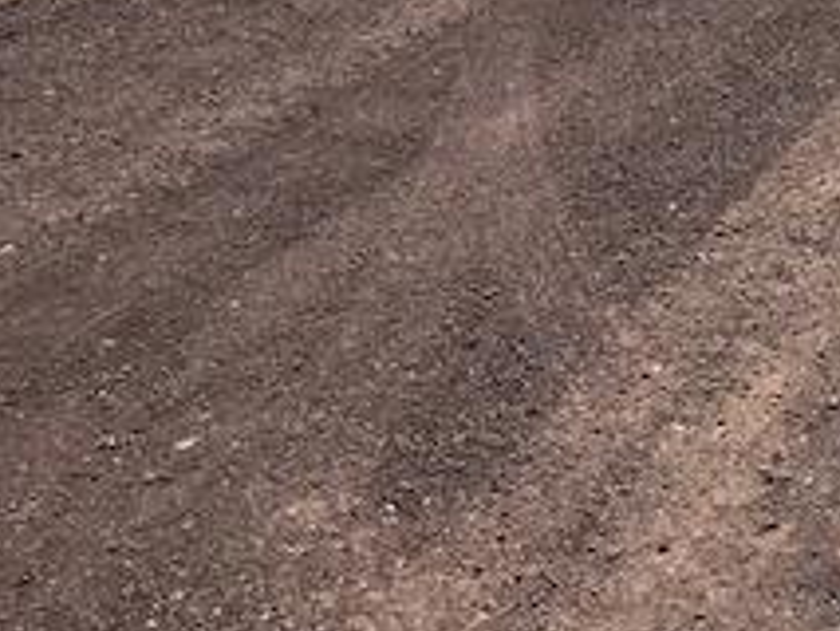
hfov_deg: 22.1
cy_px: -43
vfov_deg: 17.1
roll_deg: +2.6
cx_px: 907
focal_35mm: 84
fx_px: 2040
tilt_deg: -12.5
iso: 20
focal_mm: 3.99
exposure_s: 1/2660
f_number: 1.8
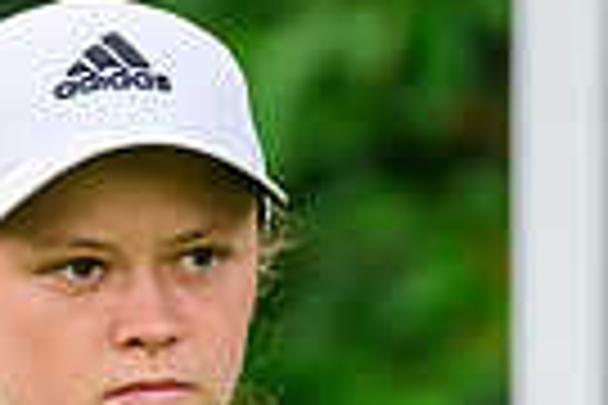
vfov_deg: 0.8
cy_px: 848
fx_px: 29030
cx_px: 185
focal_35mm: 1719
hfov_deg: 1.2
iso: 2000
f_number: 5.6
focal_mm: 400
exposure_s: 1/1000
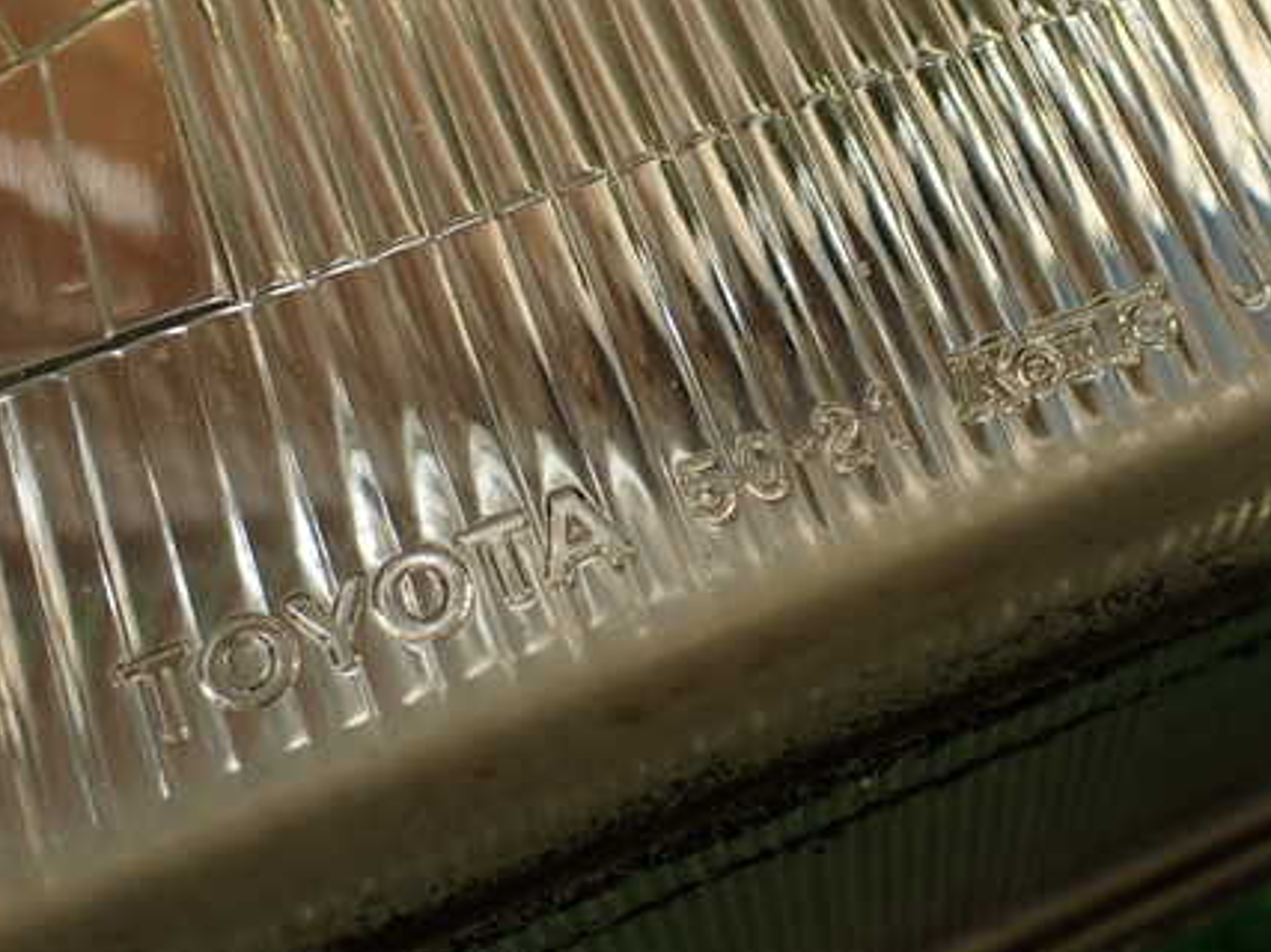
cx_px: 819
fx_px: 1652
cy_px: 500
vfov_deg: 32.2
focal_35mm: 45
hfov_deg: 41.7
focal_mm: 5.79
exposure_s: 1/60
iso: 100
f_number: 2.4
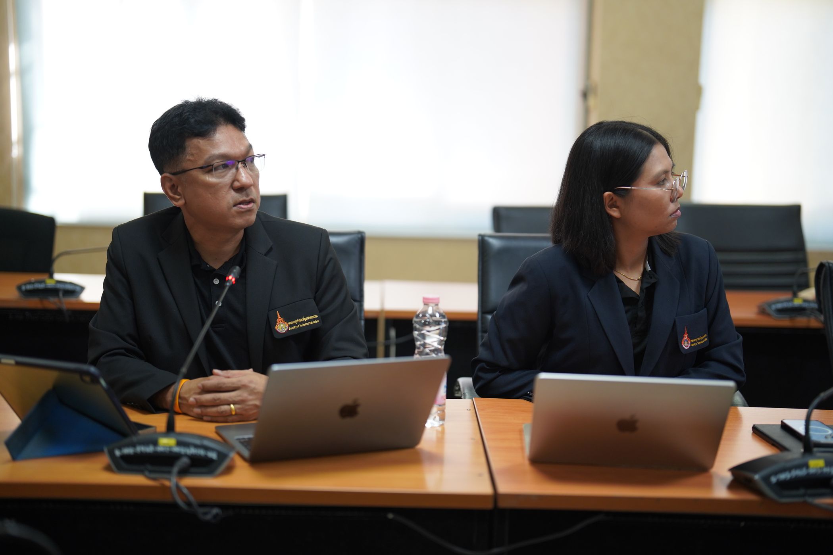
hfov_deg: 39.6
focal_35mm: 50
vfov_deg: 27.0
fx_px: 1157
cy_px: 278
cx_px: 416
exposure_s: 1/500
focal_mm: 50
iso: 800
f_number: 1.2
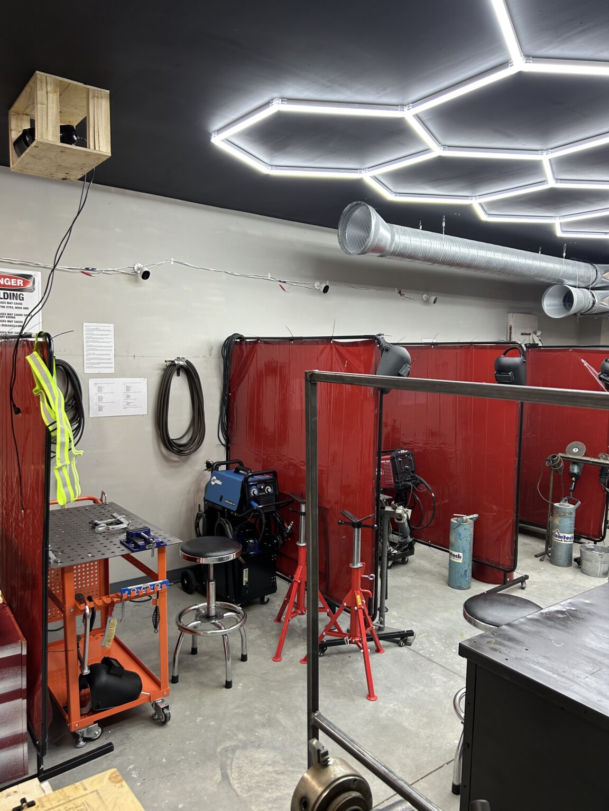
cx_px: 304
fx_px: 610
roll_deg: -1.2
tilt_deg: -4.8
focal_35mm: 26
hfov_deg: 53.1
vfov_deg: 67.3
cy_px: 406
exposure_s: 1/60
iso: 80
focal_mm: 5.7
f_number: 1.5
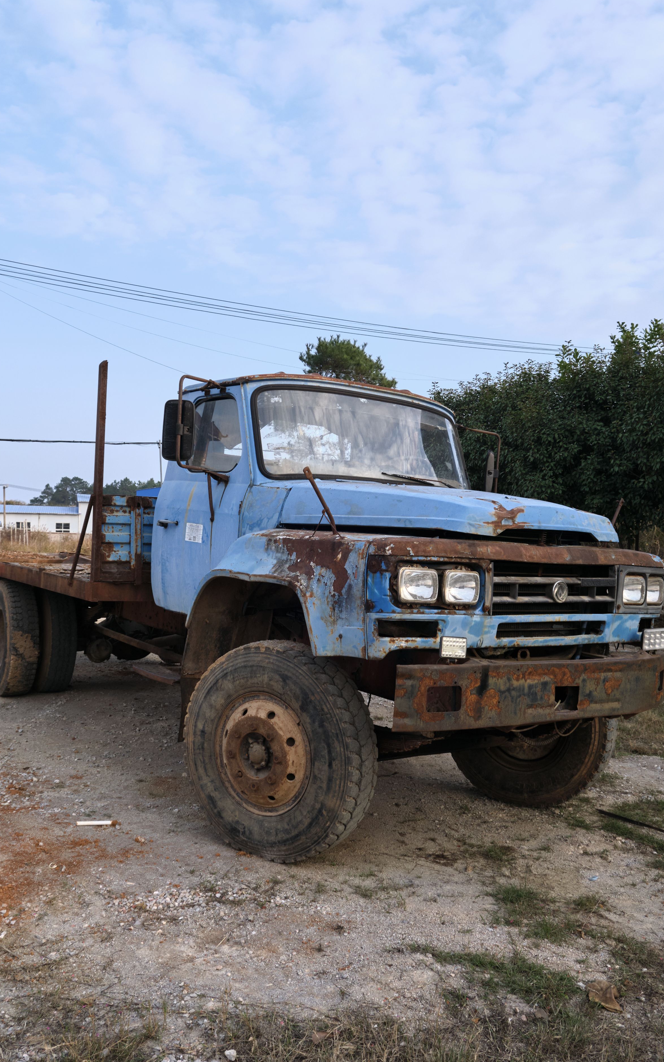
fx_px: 811
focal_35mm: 28
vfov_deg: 66.5
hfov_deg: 44.5
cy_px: 523
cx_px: 334
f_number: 6.4
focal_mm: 18
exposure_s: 1/320
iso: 640
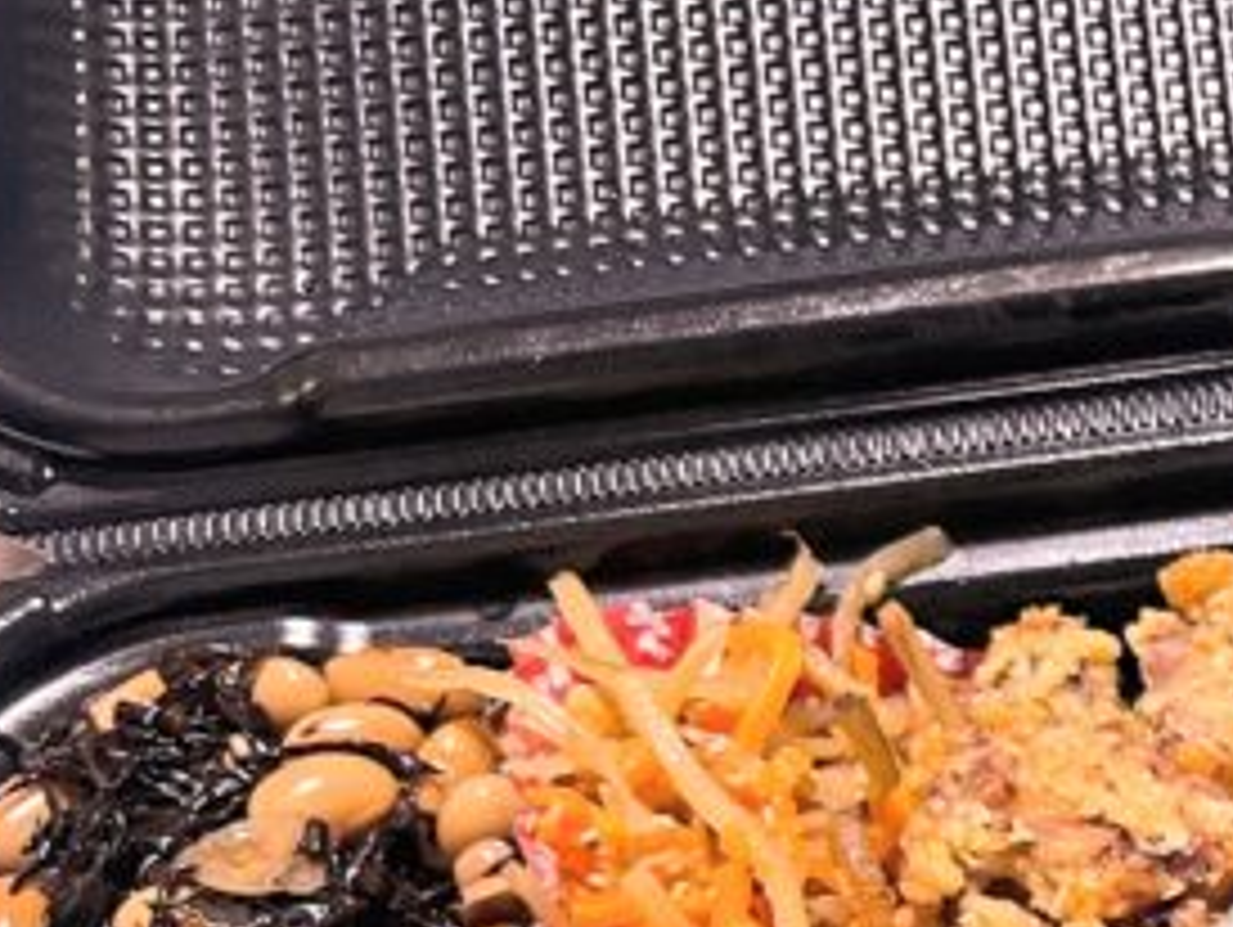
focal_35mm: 97
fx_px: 3458
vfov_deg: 14.6
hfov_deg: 17.7
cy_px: 1238
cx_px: 1948
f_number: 1.6
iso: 100
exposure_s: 1/50
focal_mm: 5.1
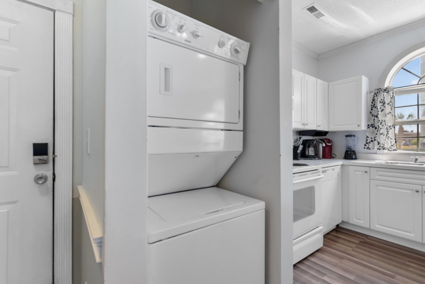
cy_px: 141
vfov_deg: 73.8
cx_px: 219
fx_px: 189
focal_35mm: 16
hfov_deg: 96.7
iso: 100
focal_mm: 10
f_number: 4.5
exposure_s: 1/40
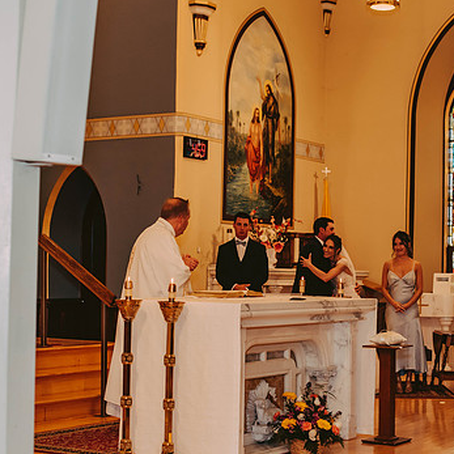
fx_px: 1054
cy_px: 248
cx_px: 319
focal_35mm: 71
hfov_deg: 24.1
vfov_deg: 24.3
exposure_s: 1/125
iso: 800
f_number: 2.8
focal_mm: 50
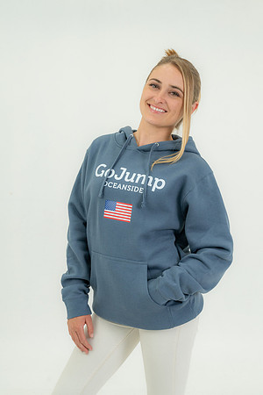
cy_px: 198
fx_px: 603
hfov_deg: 24.6
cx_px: 132
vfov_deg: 36.2
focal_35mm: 55
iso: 800
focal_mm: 55
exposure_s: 1/160
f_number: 6.3
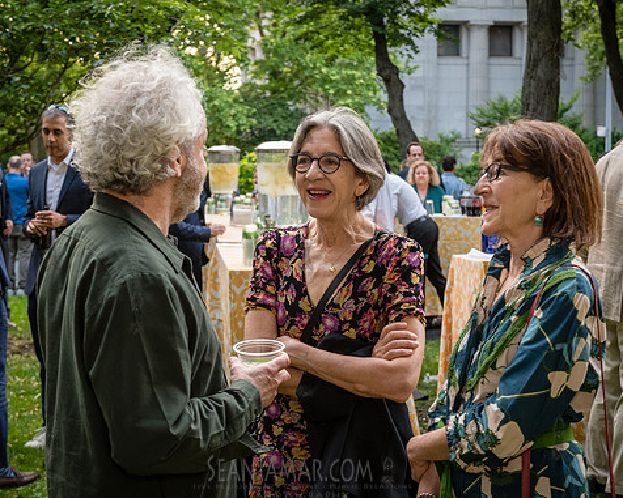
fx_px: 1309
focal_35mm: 71
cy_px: 301
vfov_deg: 21.5
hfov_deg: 26.8
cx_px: 318
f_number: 5
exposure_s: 1/160
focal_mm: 50
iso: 1000
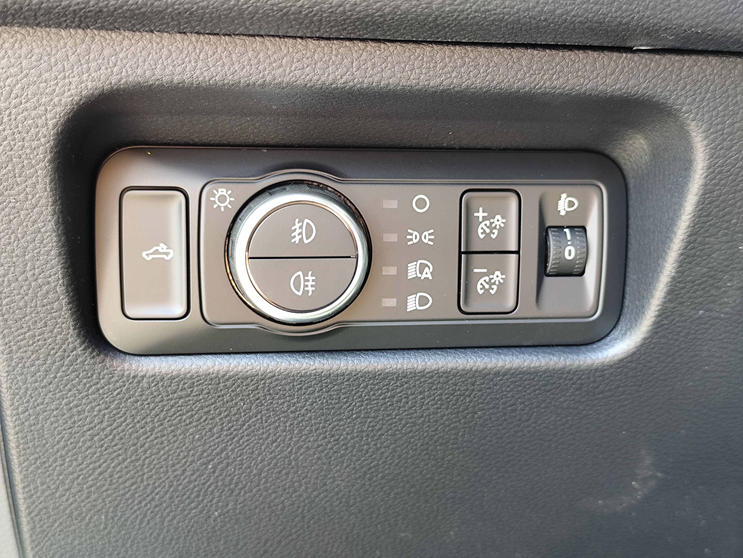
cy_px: 279
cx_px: 372
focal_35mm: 46
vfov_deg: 31.5
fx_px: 987
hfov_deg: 41.2
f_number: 1.65
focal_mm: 6.19
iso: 200
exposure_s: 1/33.3
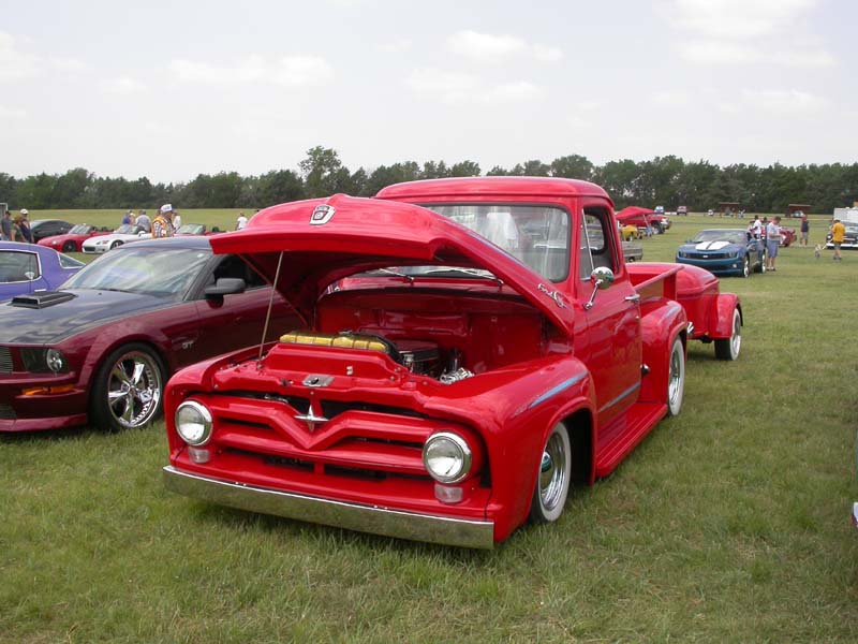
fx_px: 942
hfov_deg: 49.0
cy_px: 322
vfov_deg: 37.7
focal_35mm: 38
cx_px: 429
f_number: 6.7
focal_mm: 7.85
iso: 100
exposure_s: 1/243
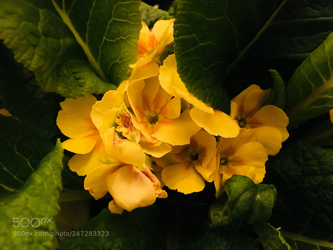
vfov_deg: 48.2
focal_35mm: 29
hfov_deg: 61.7
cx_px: 166
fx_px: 279
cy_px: 125
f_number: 2.2
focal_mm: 4.15
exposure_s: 1/4
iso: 80
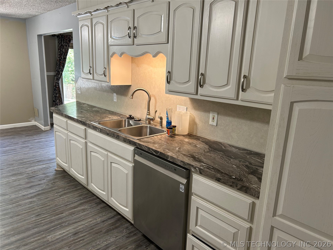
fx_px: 250
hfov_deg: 67.3
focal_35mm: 26
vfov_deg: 53.1
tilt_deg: -13.6
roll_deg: -1.6
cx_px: 166
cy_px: 125
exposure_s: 1/60
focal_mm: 5.7
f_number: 1.5
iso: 80
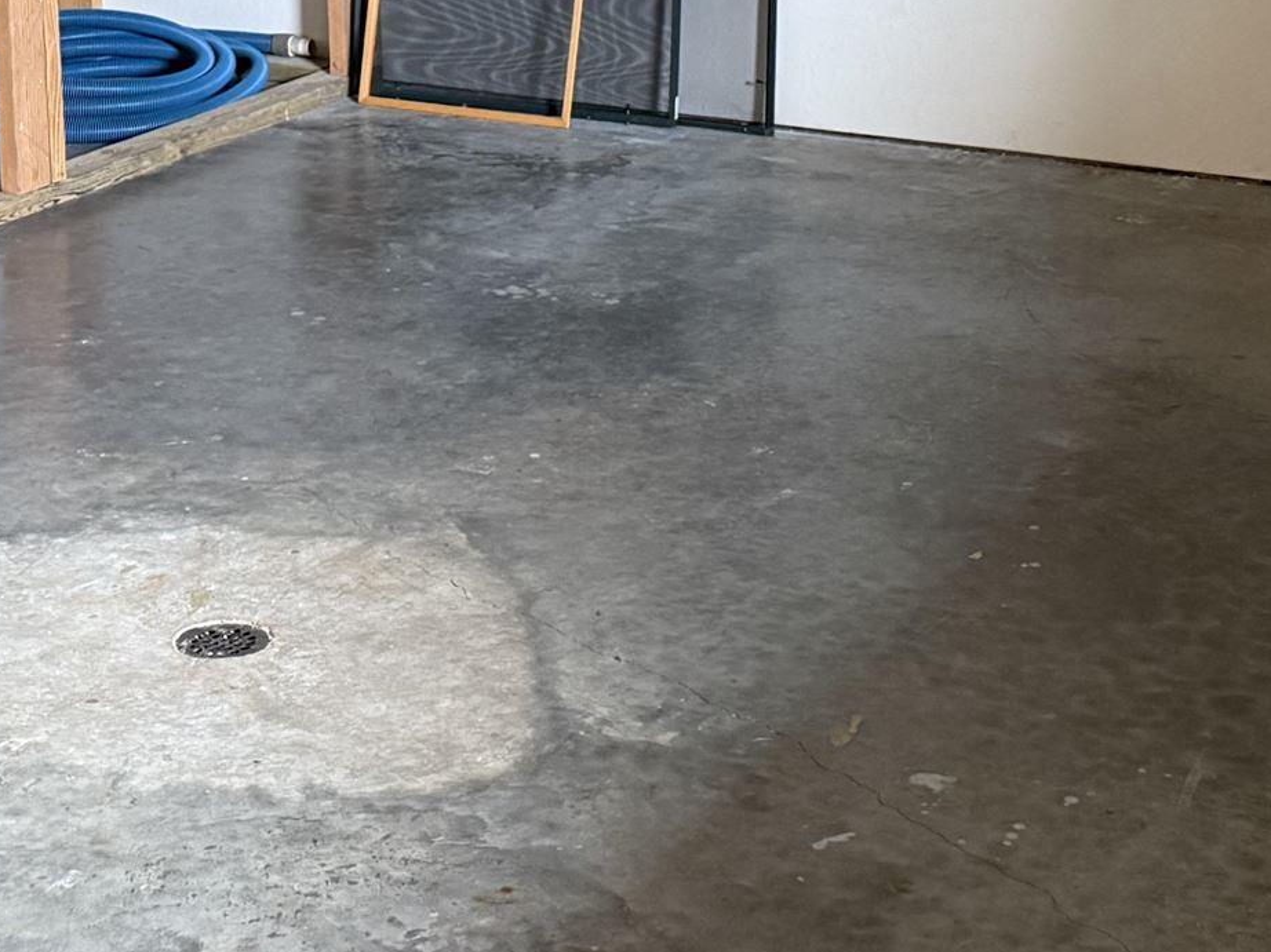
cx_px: 623
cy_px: -74
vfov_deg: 17.8
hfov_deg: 24.4
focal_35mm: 80
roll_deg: +0.0
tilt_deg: -7.5
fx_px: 2937
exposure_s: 1/60
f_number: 1.78
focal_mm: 6.76
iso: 500
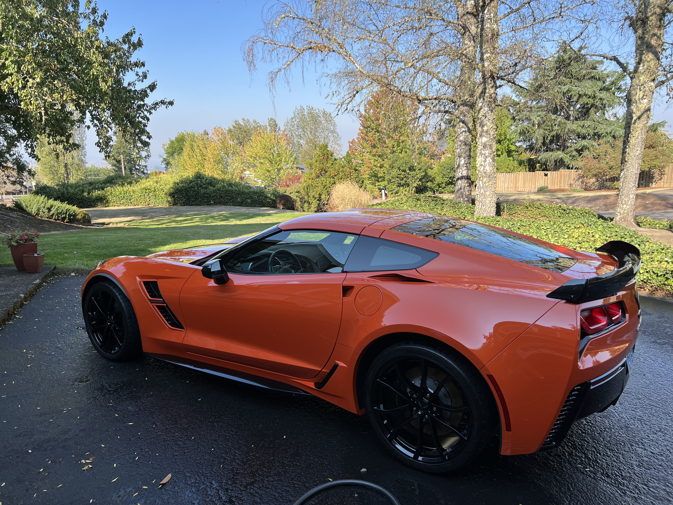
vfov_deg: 53.1
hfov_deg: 67.3
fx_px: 505
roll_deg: +1.4
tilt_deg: -11.7
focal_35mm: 26
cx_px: 336
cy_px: 252
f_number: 1.5
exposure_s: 1/1361
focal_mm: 5.7
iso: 50
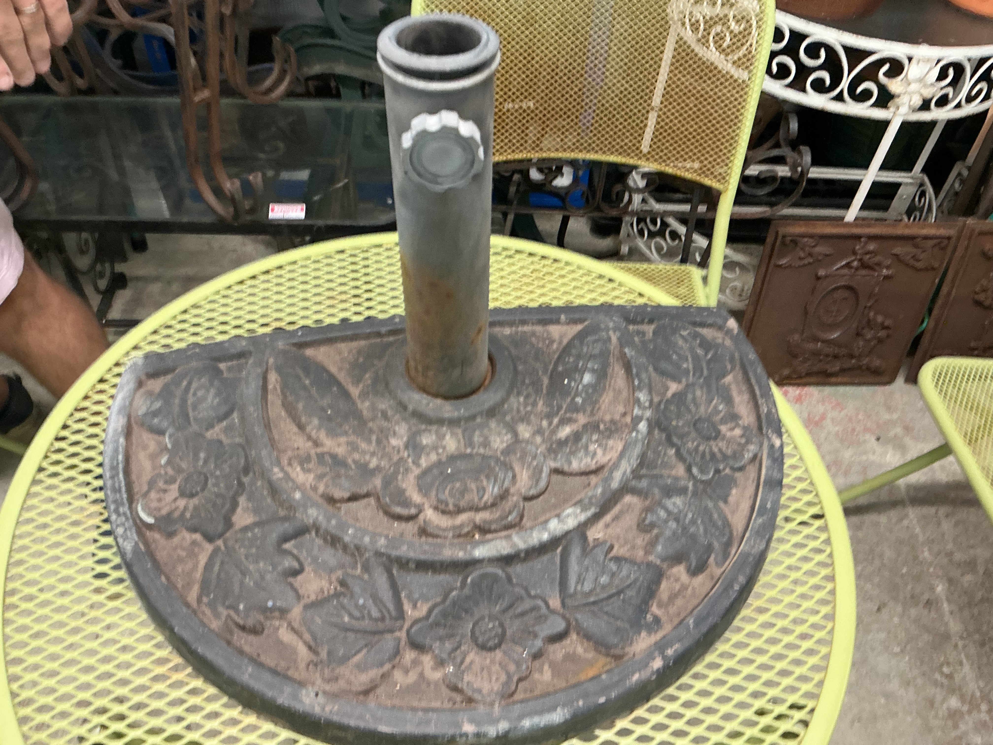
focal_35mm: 29
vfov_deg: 48.2
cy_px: 372
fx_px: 832
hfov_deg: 61.7
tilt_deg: -48.2
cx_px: 496
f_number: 1.8
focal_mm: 3
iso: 160
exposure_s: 1/50
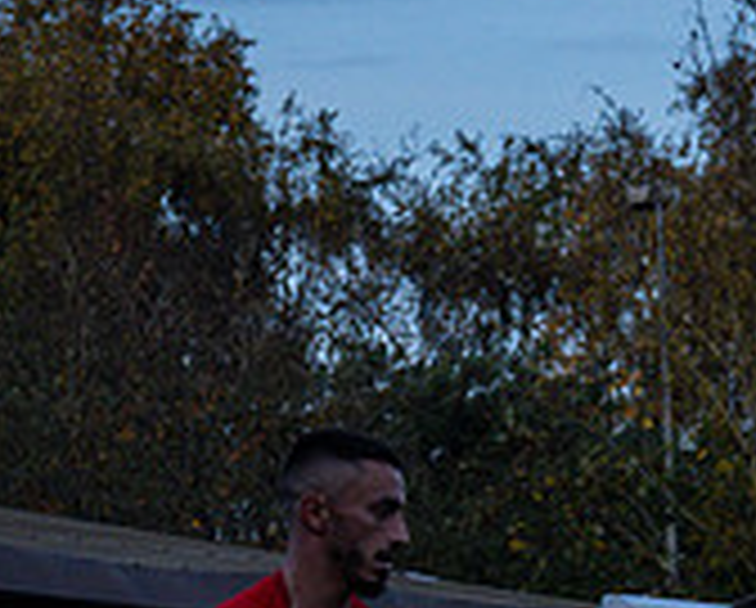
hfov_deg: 3.7
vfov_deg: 2.9
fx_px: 11812
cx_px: 851
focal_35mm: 527
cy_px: 768
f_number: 8
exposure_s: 1/2000
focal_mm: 135
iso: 800
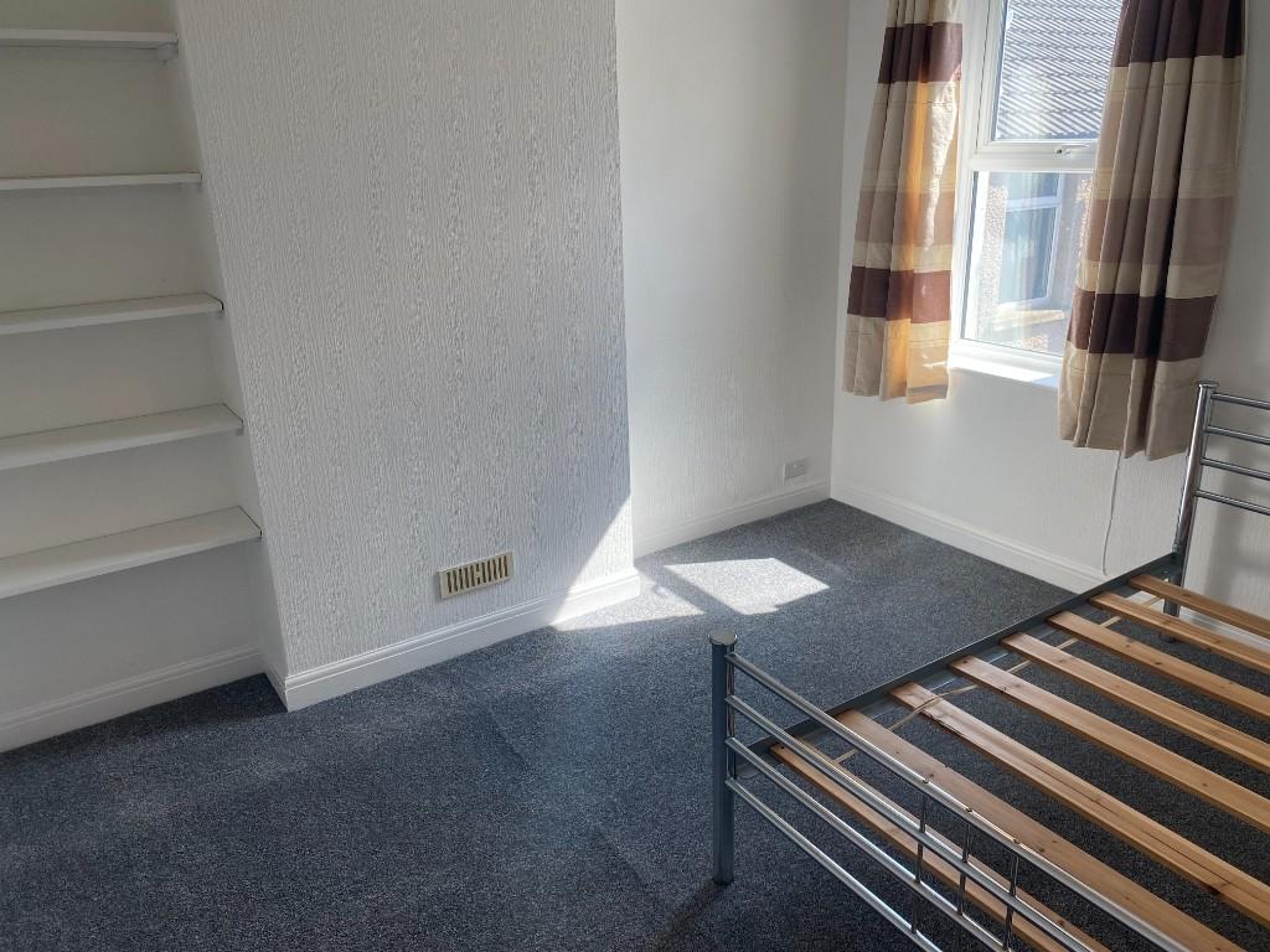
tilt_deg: -19.2
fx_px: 954
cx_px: 635
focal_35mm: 26
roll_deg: +1.8
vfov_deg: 53.1
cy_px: 476
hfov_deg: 67.3
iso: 32
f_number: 1.8
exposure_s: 1/262
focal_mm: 4.25
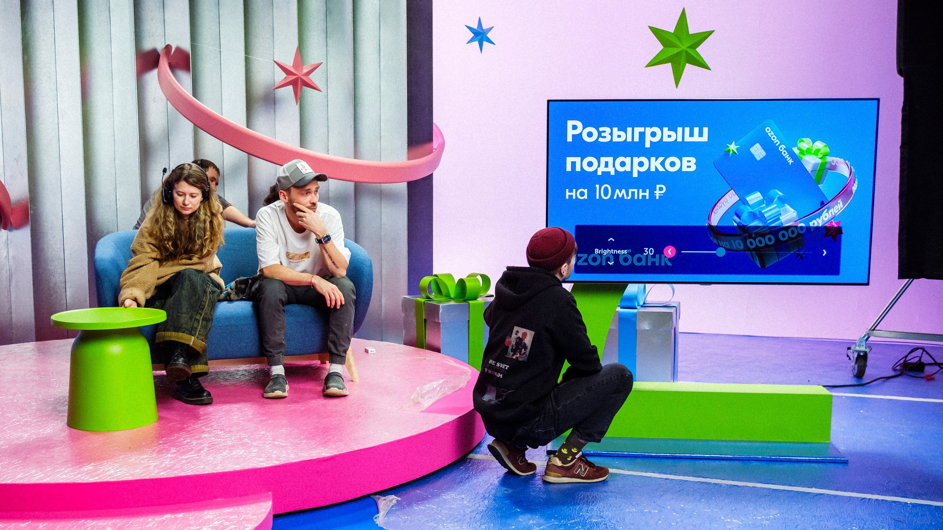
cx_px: 426
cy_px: 314
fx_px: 1009
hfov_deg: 50.0
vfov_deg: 29.4
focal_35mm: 40
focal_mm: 23
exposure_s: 1/200
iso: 1250
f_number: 2.5
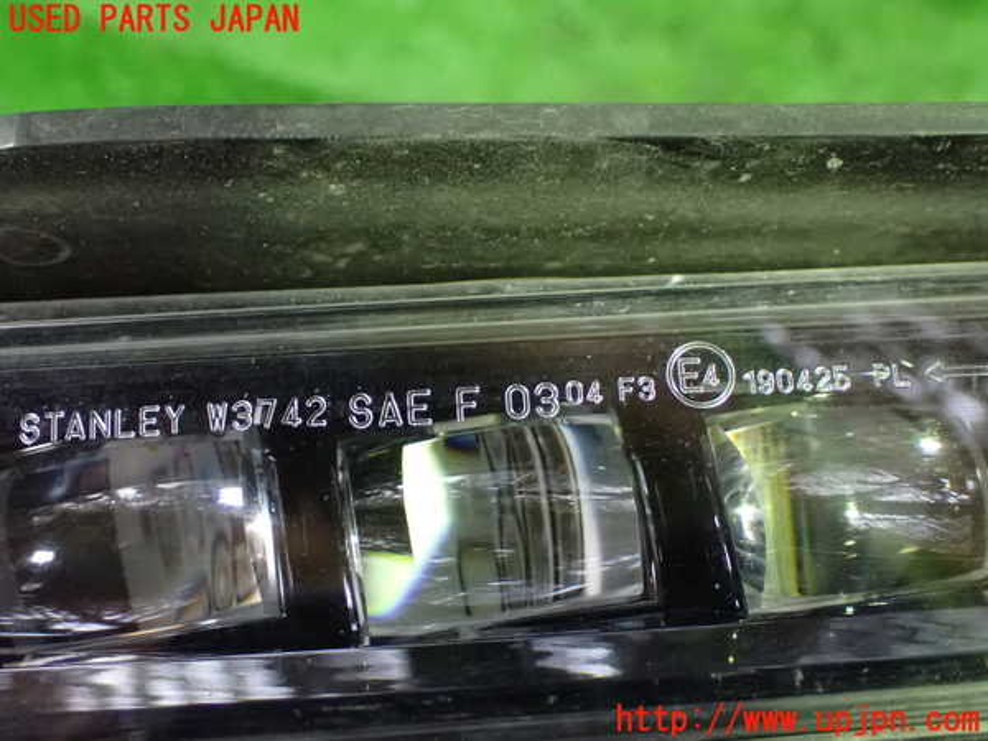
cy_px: 370
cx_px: 494
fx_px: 1341
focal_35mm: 47
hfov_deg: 40.4
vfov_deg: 30.9
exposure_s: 1/40
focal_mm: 8.4
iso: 1600
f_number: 3.1
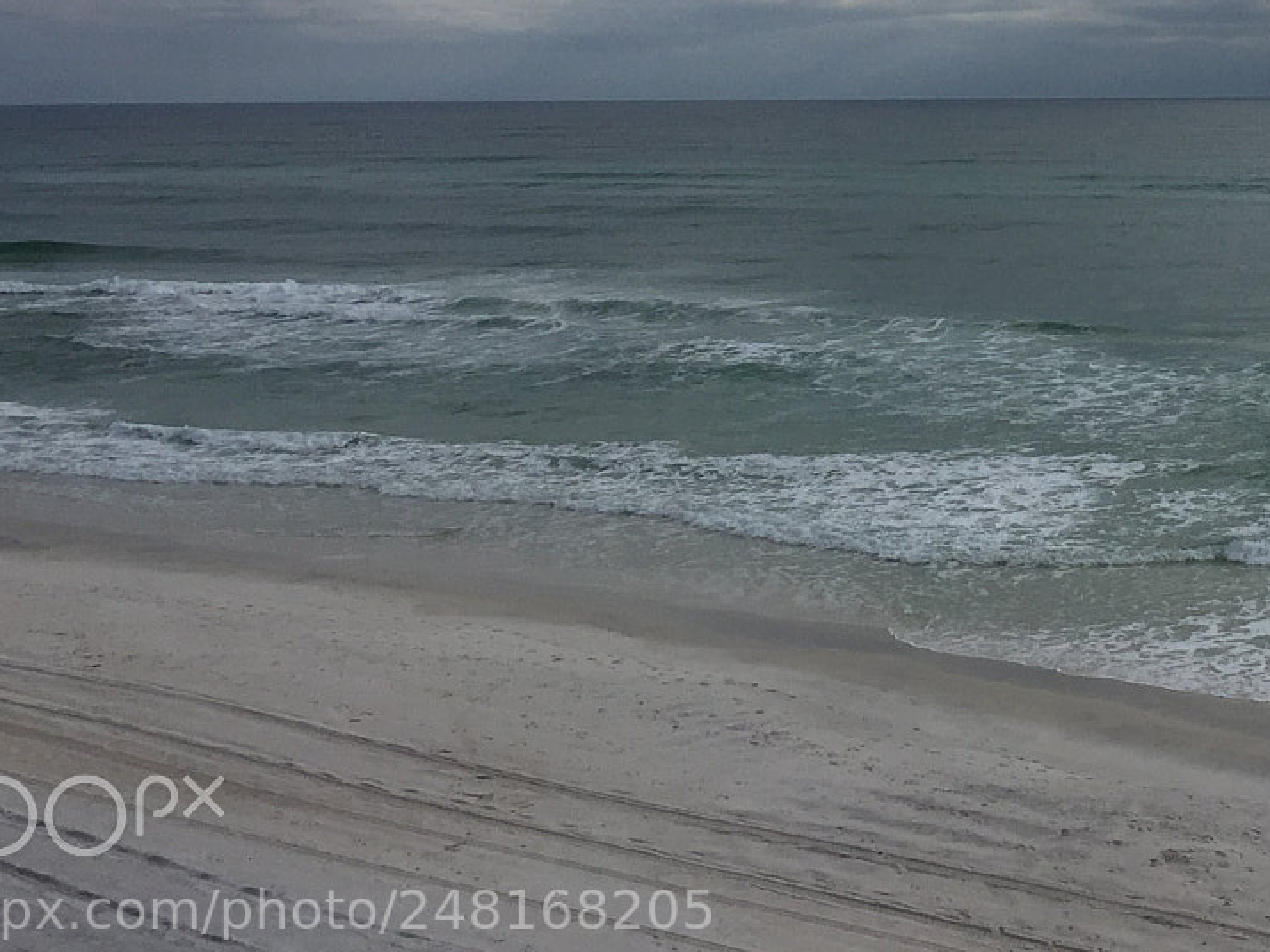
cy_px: -18
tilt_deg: +0.6
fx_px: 2384
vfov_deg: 21.7
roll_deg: +0.4
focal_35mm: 65
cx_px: 1206
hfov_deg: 28.4
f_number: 2.2
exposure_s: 1/4405
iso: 32
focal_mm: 4.15
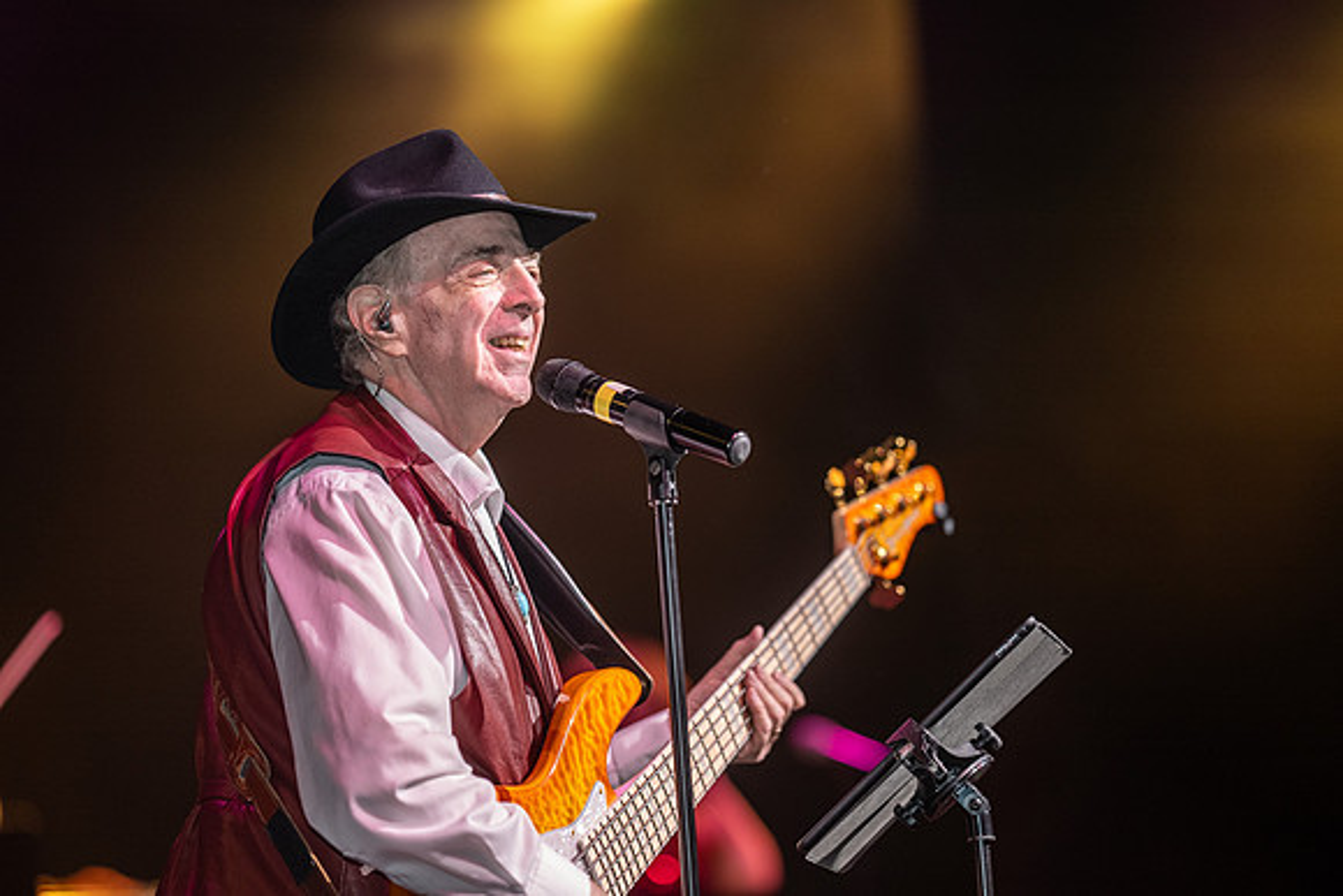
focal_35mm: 135
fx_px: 5037
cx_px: 672
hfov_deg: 15.2
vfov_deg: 10.2
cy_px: 448
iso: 320
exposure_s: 1/250
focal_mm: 135
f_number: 1.8
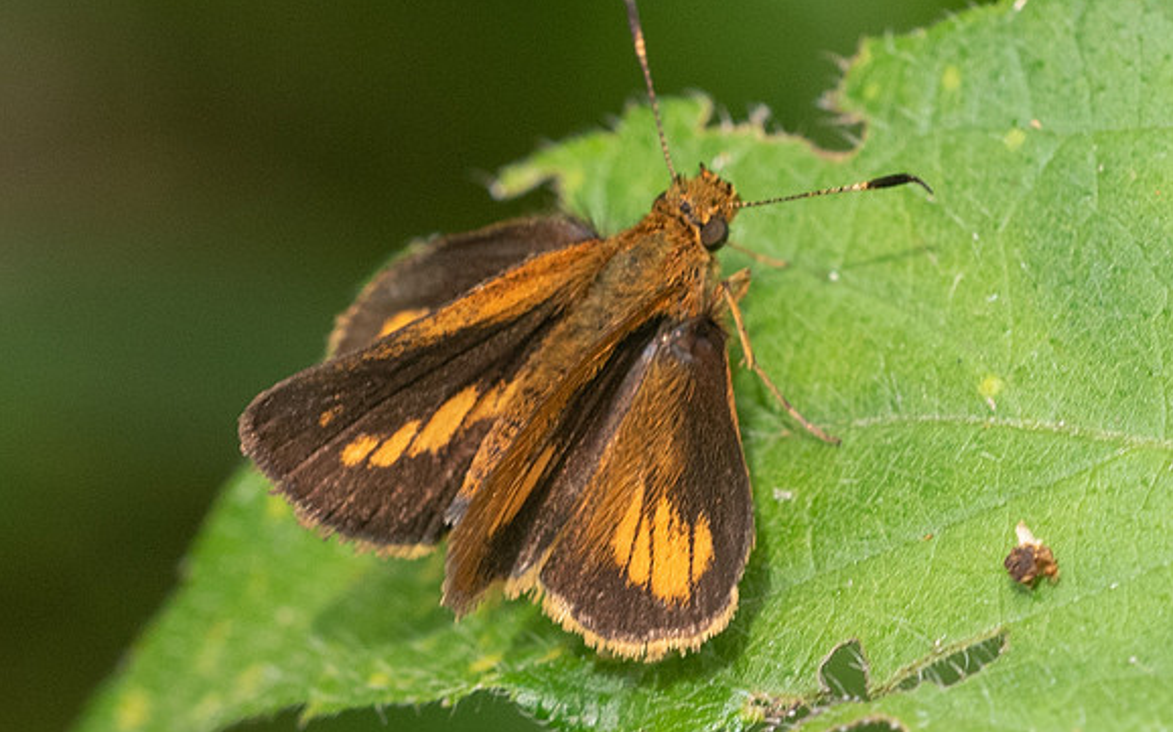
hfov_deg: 3.5
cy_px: 576
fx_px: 18953
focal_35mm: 593
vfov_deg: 2.2
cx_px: 513
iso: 800
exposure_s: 1/500
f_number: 8
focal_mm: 150
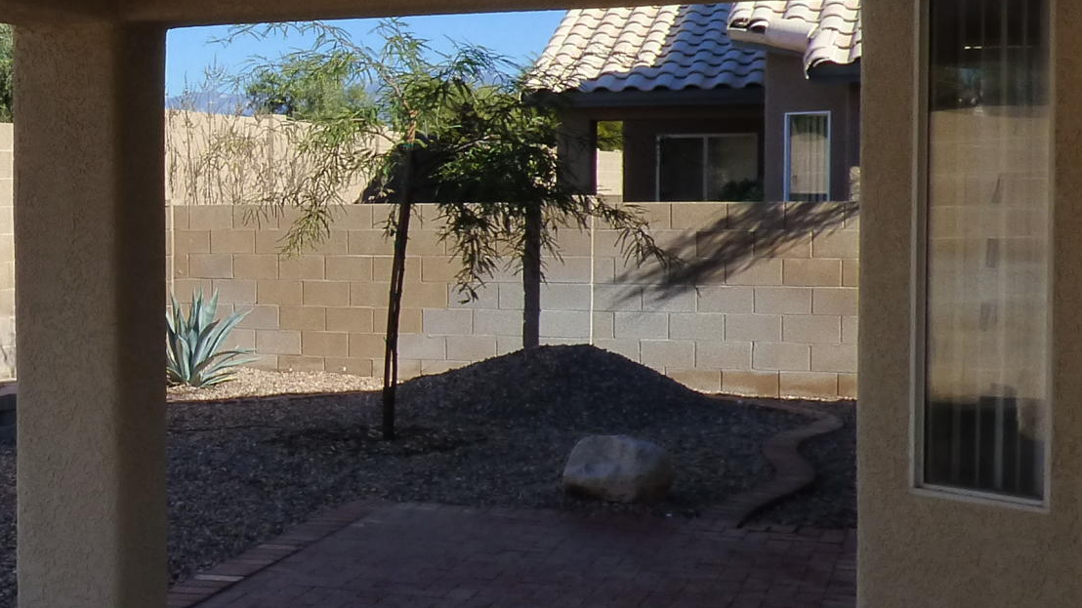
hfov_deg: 33.5
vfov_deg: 20.4
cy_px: 265
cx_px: 99
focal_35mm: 59
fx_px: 1693
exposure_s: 1/800
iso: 200
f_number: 5
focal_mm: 3.58
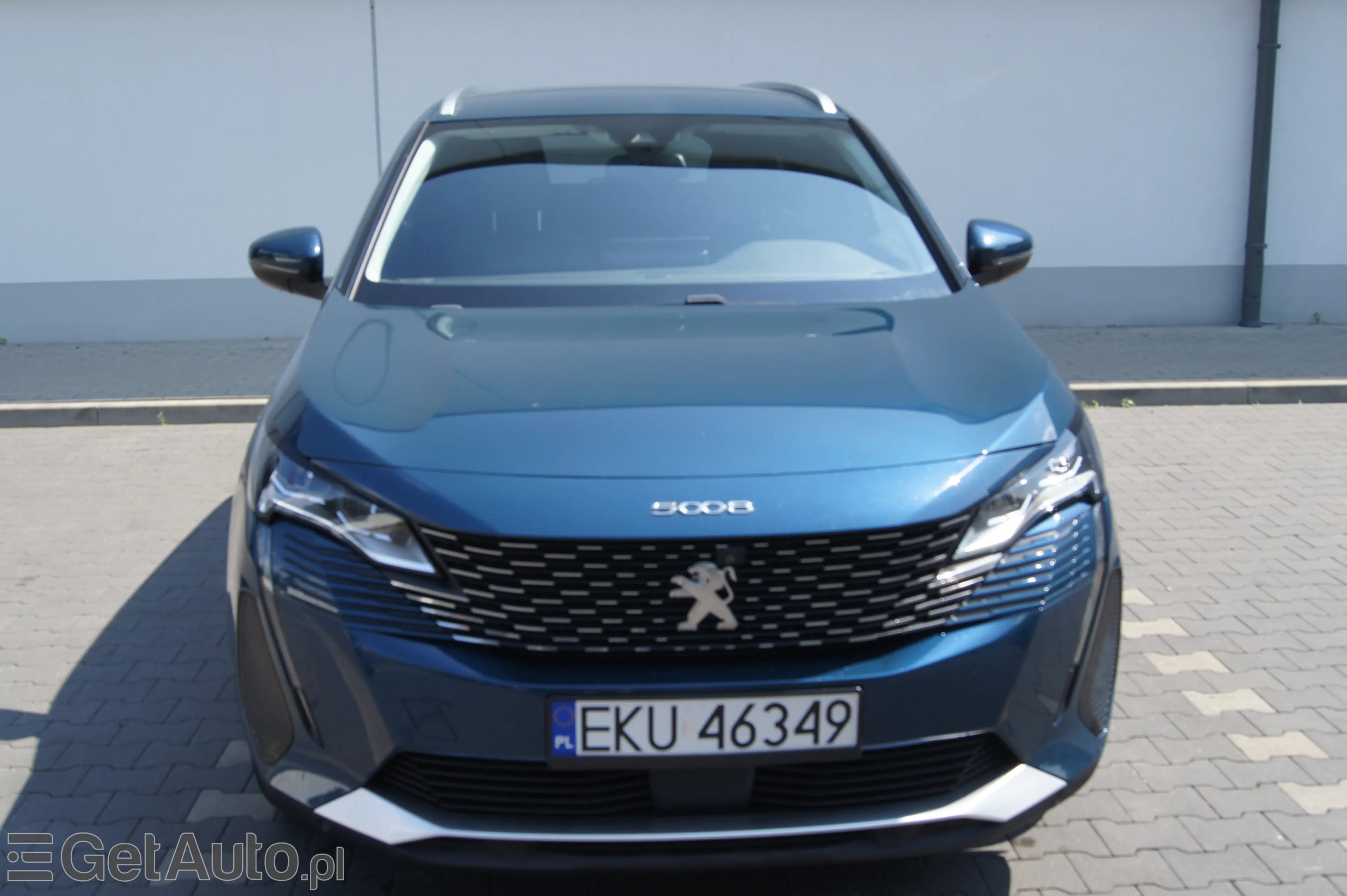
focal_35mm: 36
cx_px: 674
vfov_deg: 36.8
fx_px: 1346
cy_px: 448
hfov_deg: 53.2
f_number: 7.1
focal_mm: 24
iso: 100
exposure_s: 1/125
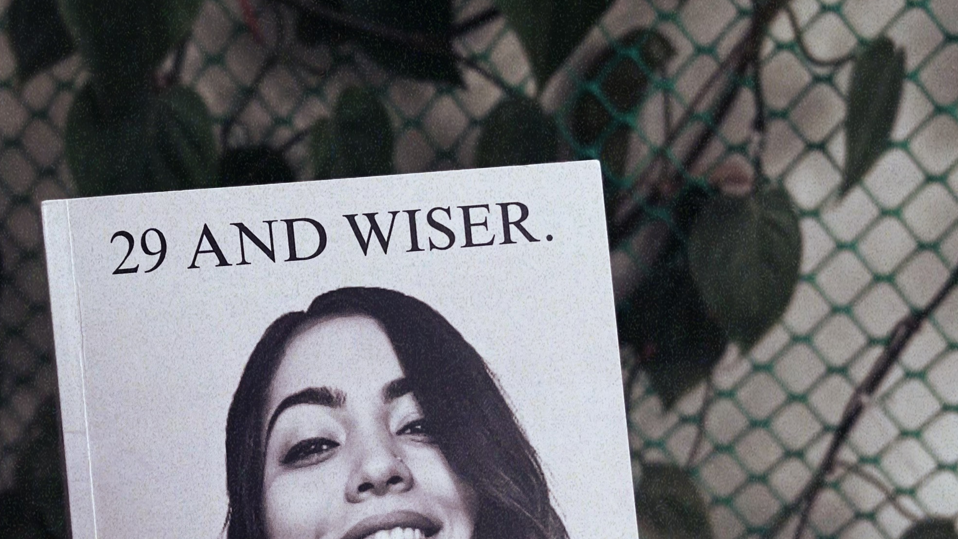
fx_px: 1473
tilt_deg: -21.9
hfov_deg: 35.7
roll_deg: +1.5
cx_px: 331
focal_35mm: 58
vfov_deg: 20.3
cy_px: 500
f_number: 1.5
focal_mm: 5.7
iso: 50
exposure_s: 1/359
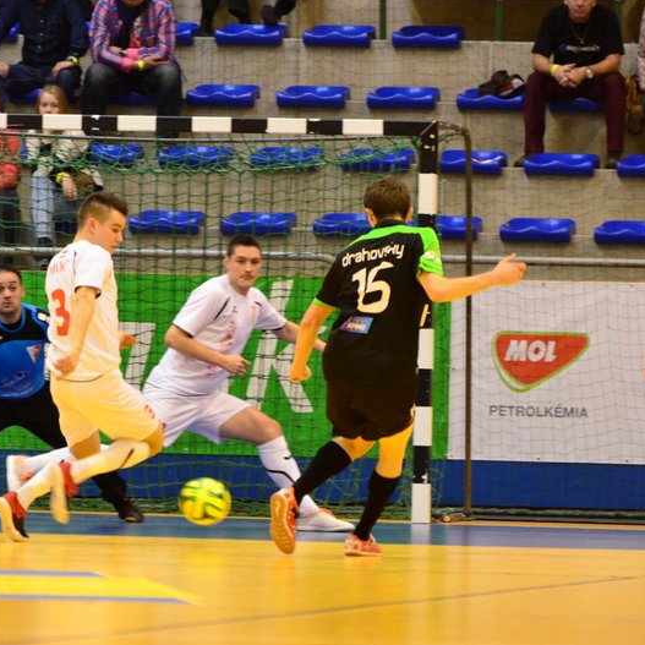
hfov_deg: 4.7
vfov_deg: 4.7
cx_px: 256
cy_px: 322
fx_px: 7940
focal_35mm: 377
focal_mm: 195
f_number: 5.3
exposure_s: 1/320
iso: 3200
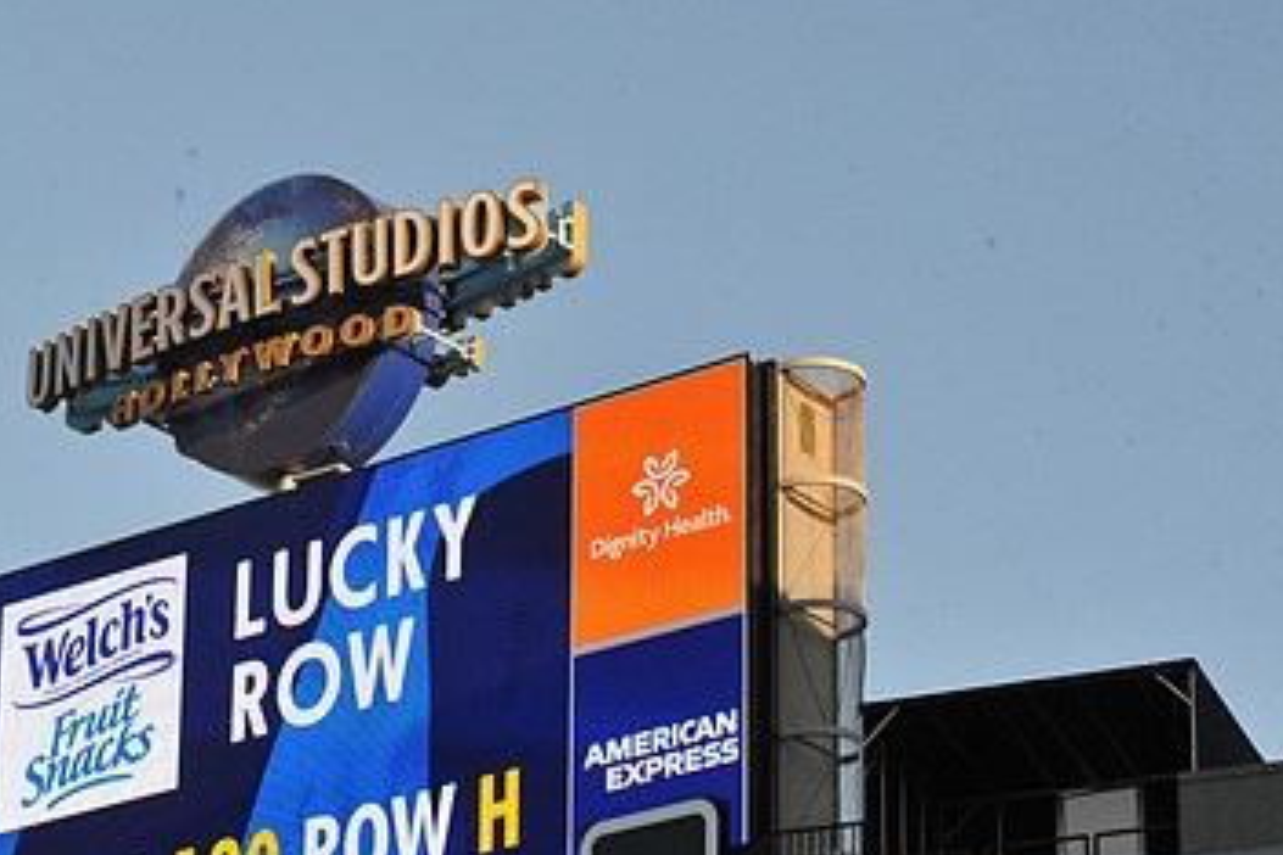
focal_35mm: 142
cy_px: 661
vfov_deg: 9.6
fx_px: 5060
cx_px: 270
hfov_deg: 14.4
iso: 1600
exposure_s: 1/800
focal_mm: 86
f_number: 14
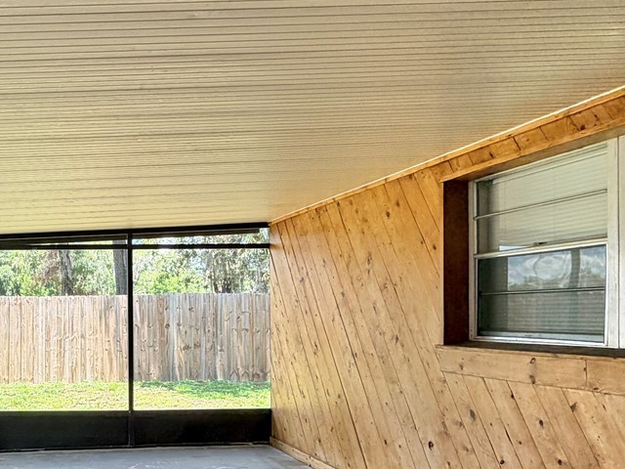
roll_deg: +0.3
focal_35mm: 35
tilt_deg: -0.9
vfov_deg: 40.1
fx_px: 632
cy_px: 321
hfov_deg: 46.4
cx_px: 39
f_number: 2.2
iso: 64
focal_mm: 2.22
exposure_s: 1/138
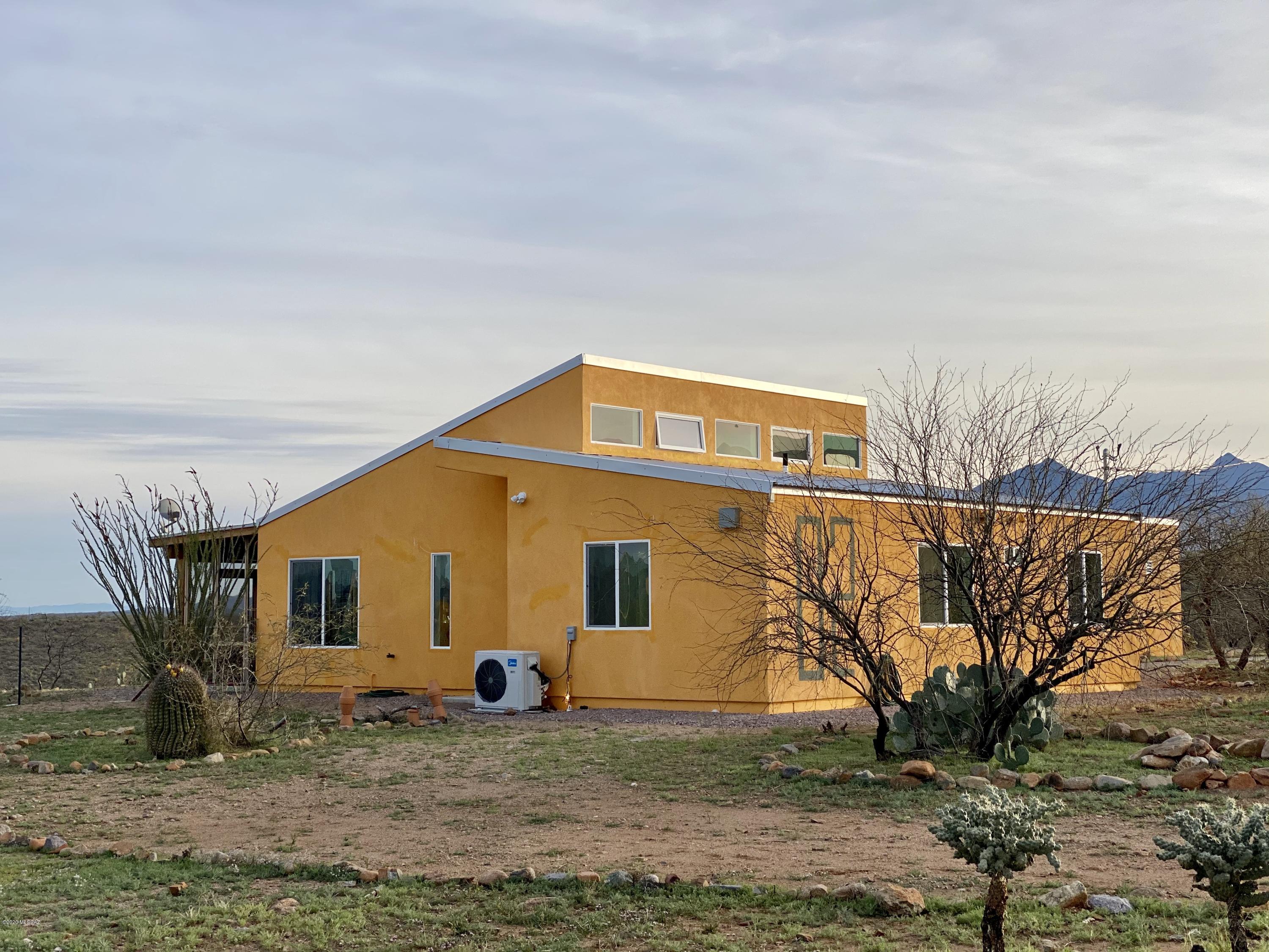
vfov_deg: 28.0
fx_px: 1906
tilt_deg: +5.0
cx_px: 634
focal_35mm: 52
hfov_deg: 36.8
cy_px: 476
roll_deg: +0.2
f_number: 2
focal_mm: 6
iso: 20
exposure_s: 1/1020
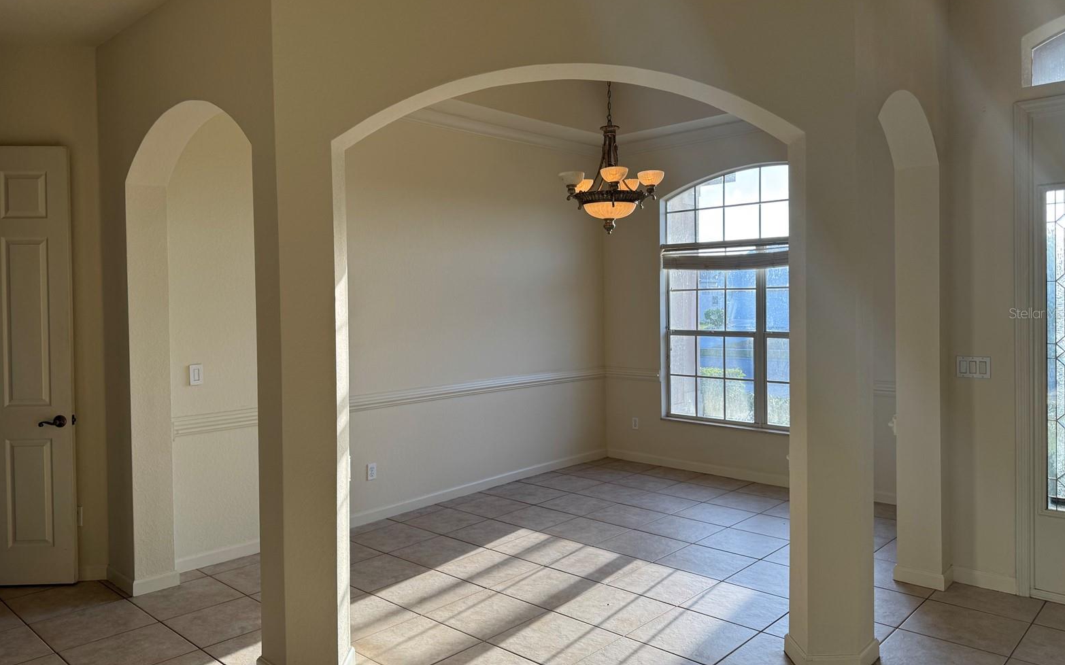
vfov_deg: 47.5
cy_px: 313
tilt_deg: -2.3
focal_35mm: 26
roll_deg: +0.7
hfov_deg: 70.4
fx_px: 754
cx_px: 529
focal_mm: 6.76
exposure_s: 1/464
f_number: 1.78
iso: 80
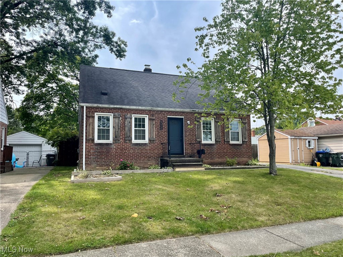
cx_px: 172
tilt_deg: +5.1
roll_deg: +0.4
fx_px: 248
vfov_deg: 54.9
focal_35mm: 25
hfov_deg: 69.4
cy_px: 128
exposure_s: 1/1689
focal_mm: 5.1
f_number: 1.6
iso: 32
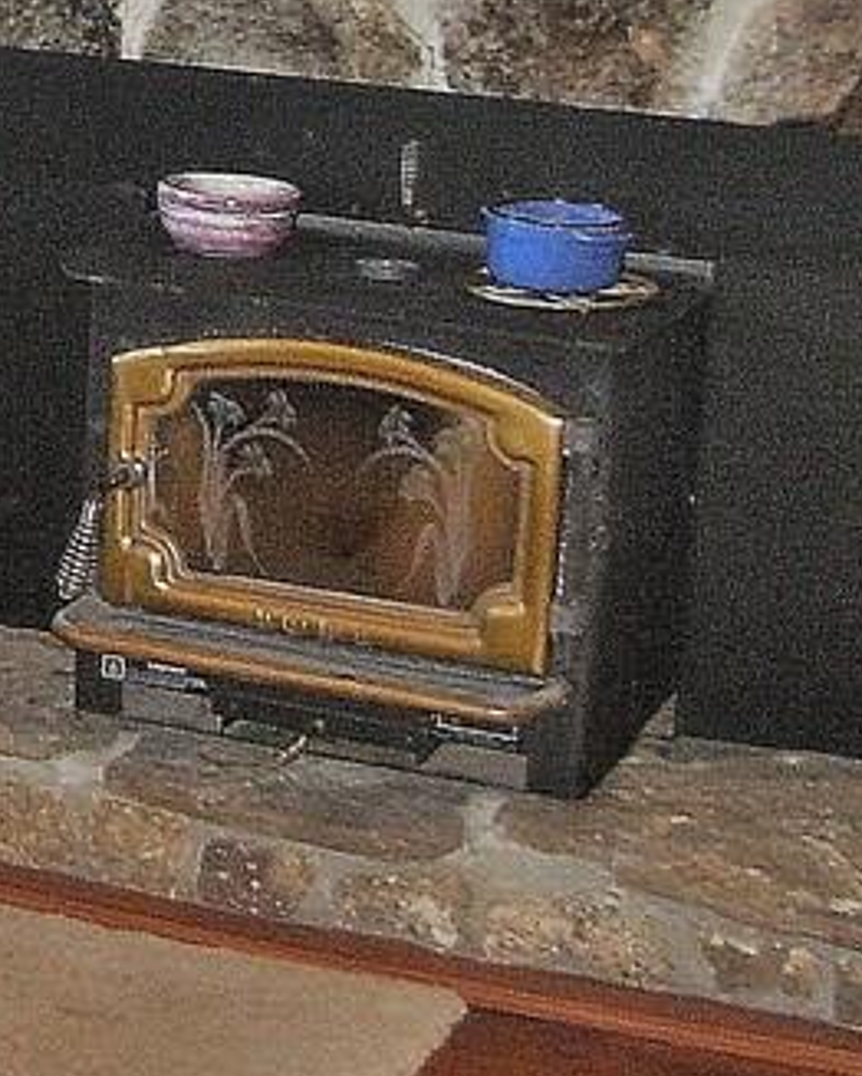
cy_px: 23
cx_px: -434
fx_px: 3696
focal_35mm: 116
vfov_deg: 16.3
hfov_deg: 12.6
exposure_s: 1/114
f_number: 2.9
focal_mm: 6.3
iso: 400
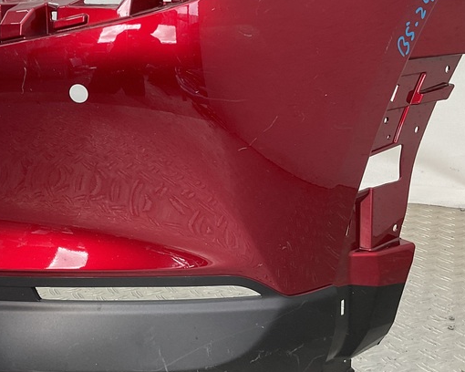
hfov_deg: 32.7
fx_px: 771
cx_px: 98
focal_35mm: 56
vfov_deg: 27.1
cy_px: 152
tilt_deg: -15.2
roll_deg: +0.5
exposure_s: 1/120
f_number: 1.8
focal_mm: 3
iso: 32
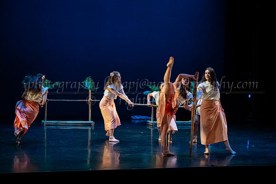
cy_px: 101
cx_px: 151
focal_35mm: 62
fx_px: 474
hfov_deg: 32.5
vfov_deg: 22.0
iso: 4000
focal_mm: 55
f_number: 3.2
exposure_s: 1/400
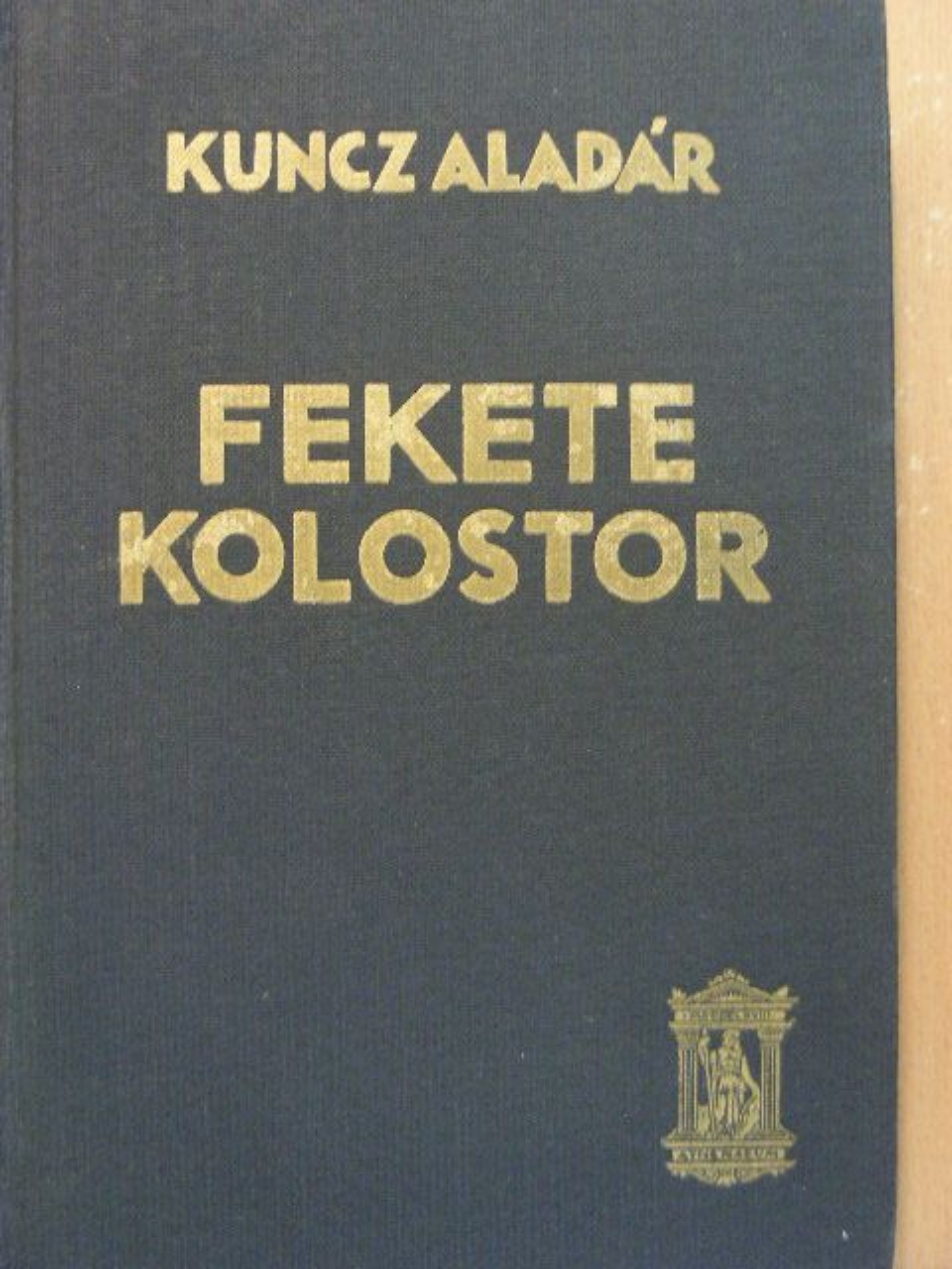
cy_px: 634
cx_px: 476
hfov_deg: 18.7
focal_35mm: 79
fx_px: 2897
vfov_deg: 24.7
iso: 200
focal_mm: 13.2
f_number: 3.5
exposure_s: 1/9.7
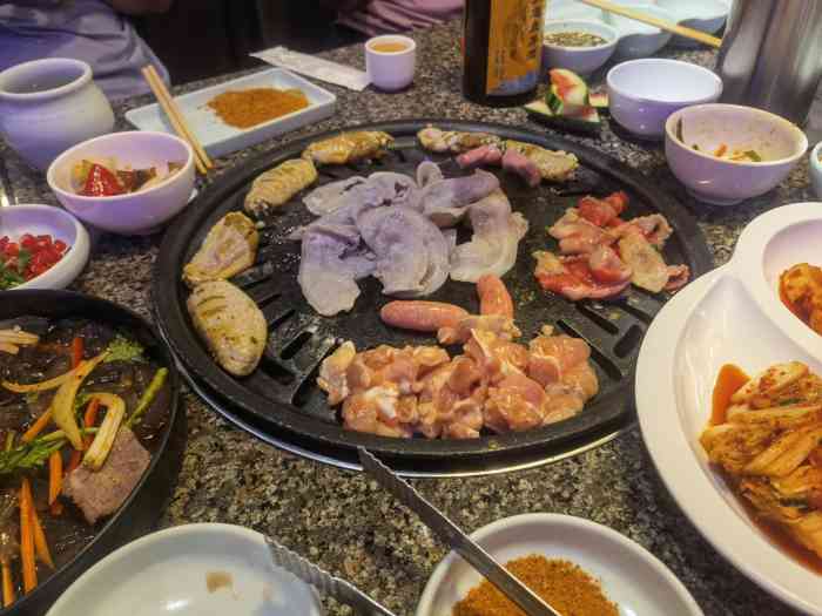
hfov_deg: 65.3
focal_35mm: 27
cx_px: 411
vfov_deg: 51.4
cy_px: 308
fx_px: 641
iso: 100
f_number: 1.9
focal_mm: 6.67
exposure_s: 1/50
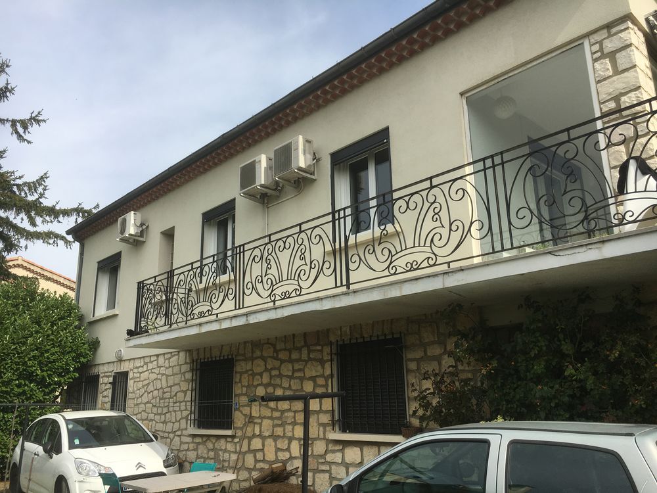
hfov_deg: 61.7
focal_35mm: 29
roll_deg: +1.4
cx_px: 328
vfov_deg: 48.2
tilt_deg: +16.4
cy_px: 246
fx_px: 550
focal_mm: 4.15
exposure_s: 1/1748
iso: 25
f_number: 2.2
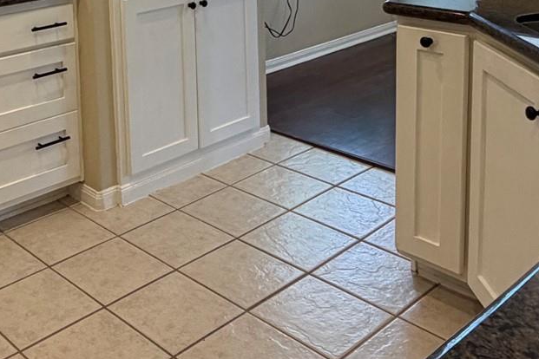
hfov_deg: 39.5
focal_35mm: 48
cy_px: -49
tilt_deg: -6.0
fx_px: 719
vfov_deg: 25.7
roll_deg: +2.6
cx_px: 108
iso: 200
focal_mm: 2.22
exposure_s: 1/120
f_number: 2.2
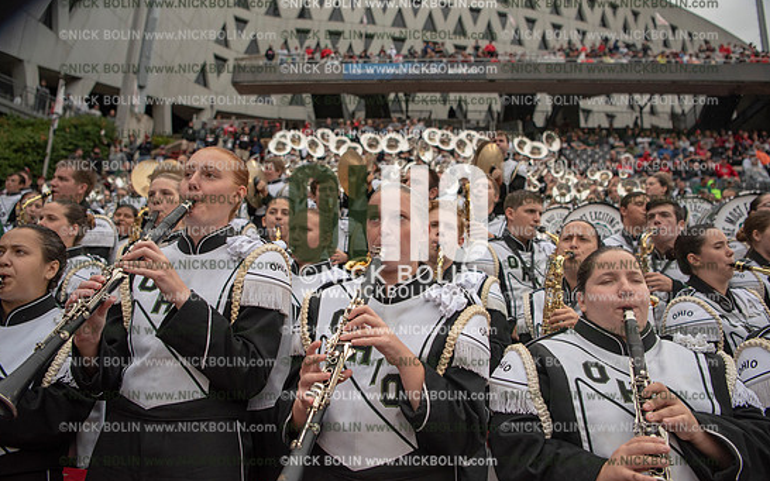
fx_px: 545
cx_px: 388
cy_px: 232
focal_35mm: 26
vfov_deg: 47.6
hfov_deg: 70.4
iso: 1000
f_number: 2.8
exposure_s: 1/4000
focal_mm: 24
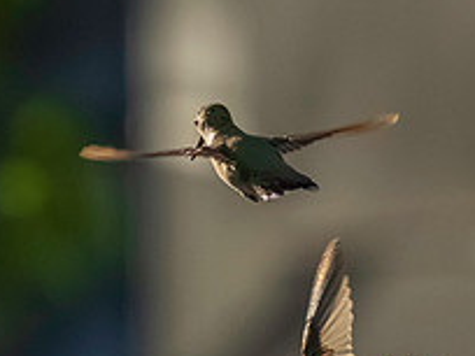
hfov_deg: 0.9
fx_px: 31492
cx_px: -60
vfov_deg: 0.6
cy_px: 193
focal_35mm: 2295
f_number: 13
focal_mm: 370
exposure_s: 1/2500
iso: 8000
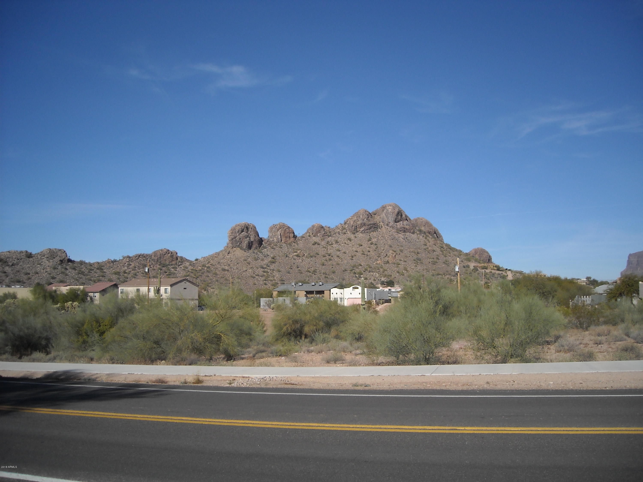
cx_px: 322
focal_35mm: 35
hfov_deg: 52.6
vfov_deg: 40.7
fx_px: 650
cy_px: 241
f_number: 5.6
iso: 64
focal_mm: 5.7
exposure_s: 1/521
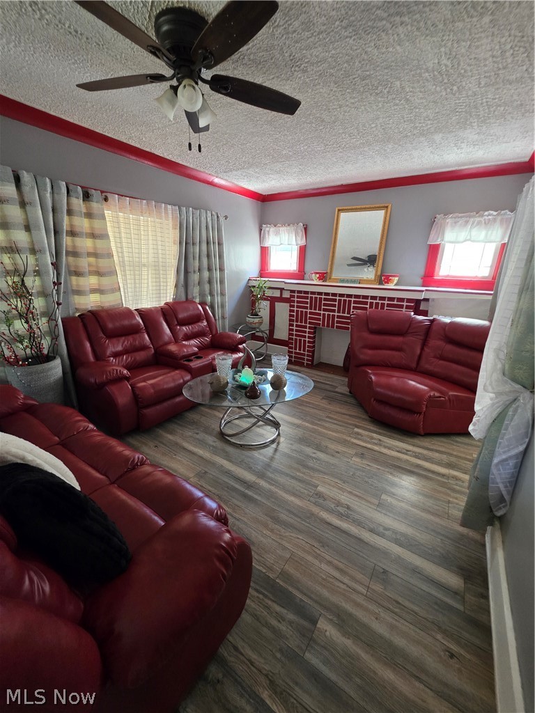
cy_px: 356
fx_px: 268
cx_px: 268
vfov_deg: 106.2
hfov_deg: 89.9
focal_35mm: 13
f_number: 1.9
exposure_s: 1/60
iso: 400
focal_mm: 2.2
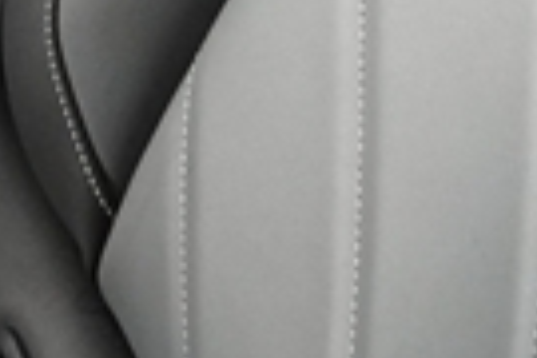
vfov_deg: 6.4
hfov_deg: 10.6
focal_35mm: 193
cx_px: 28
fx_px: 2875
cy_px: -794
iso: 2000
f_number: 2.8
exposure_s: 1/160
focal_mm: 17
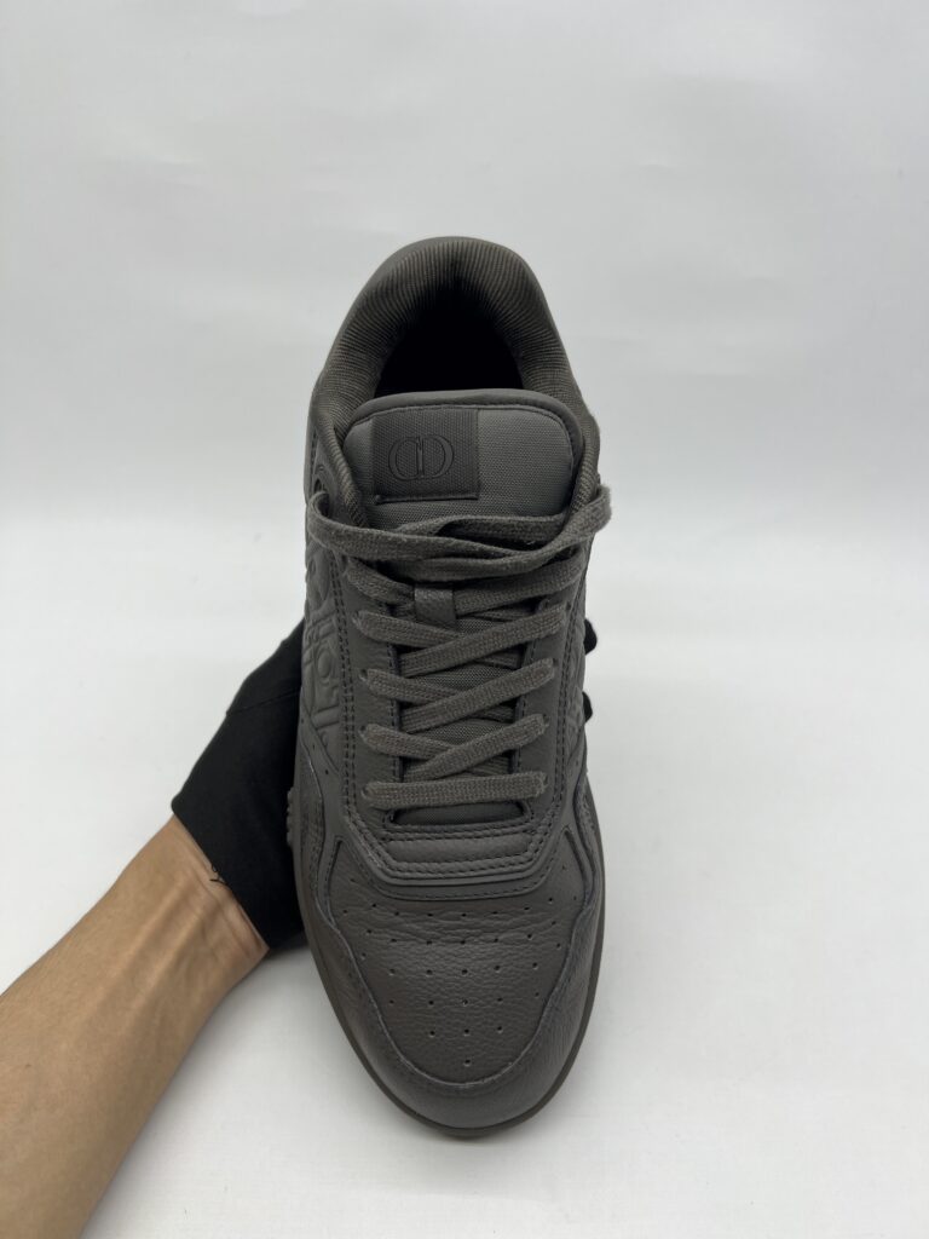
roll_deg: -1.5
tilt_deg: -32.0
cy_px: 620
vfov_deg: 67.3
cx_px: 464
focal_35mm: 26
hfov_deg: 53.1
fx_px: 930
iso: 40
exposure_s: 1/224
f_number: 1.5
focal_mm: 5.7
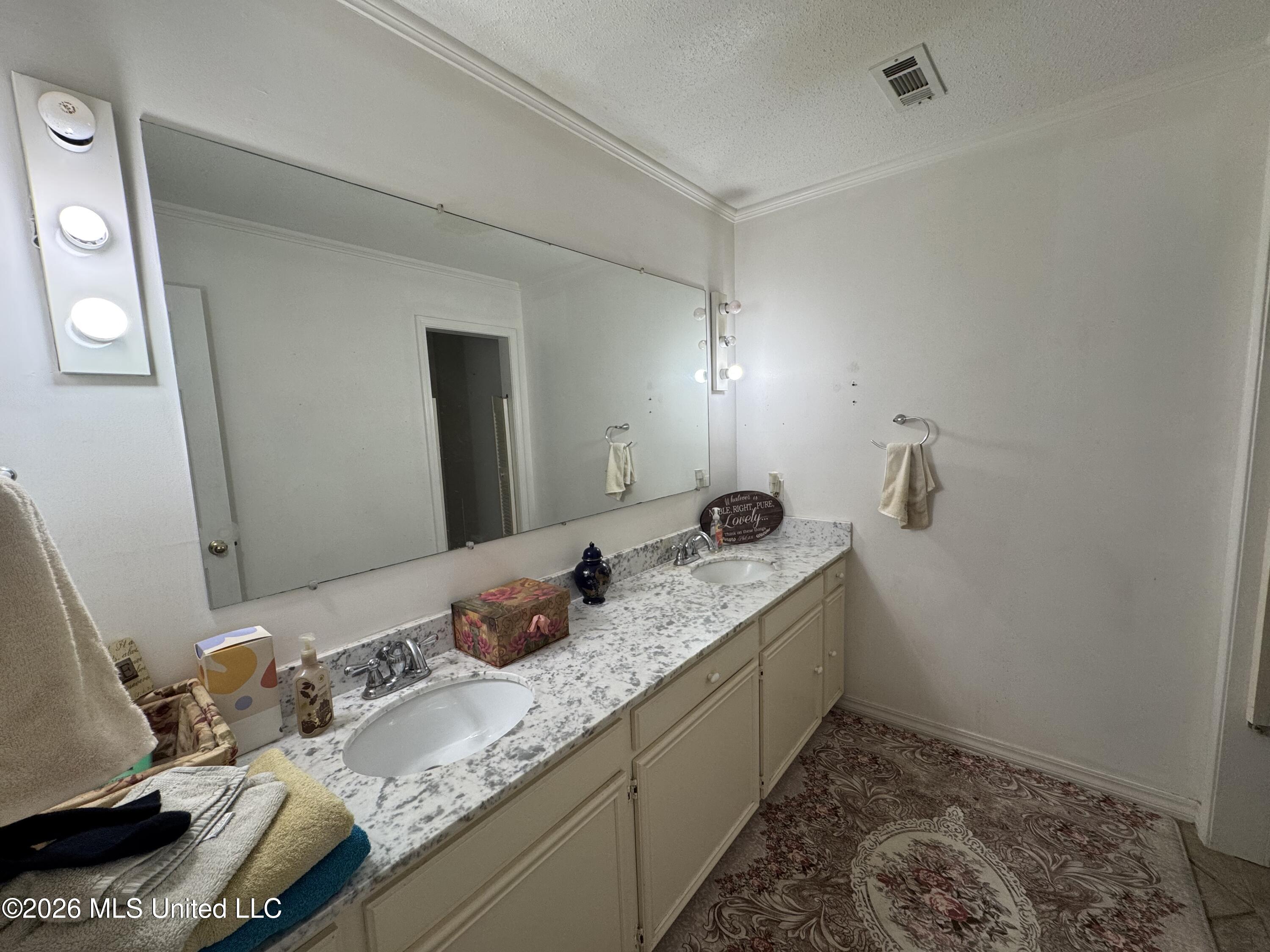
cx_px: 635
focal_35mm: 14
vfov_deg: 85.7
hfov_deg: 102.1
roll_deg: +2.1
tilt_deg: -6.8
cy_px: 476
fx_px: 514
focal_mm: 2.22
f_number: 2.2
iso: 125
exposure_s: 1/120
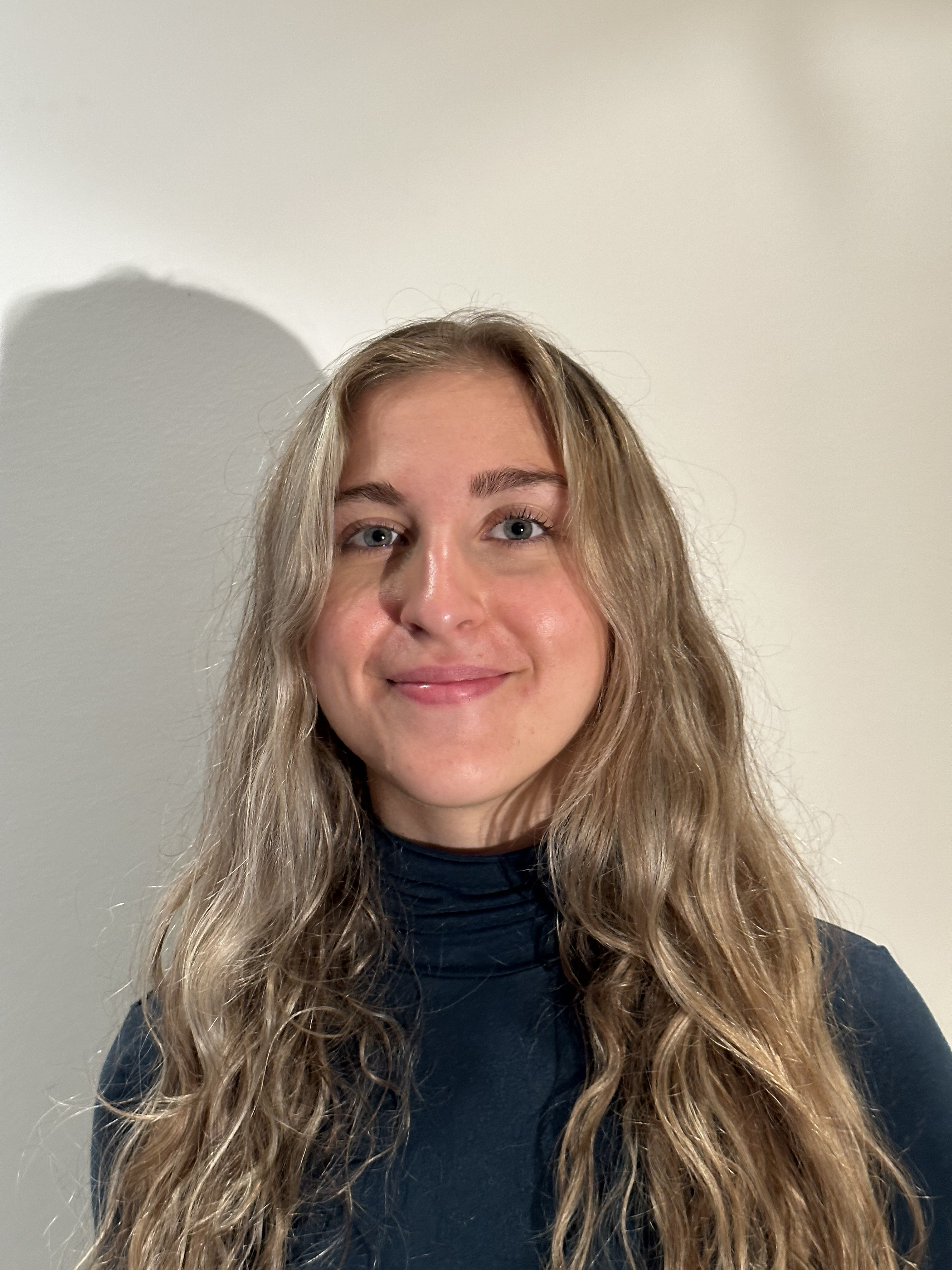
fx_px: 1760
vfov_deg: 39.7
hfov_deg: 30.3
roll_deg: +5.0
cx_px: 476
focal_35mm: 48
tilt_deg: -1.7
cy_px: 635
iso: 160
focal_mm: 6.86
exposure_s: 1/50
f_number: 1.78
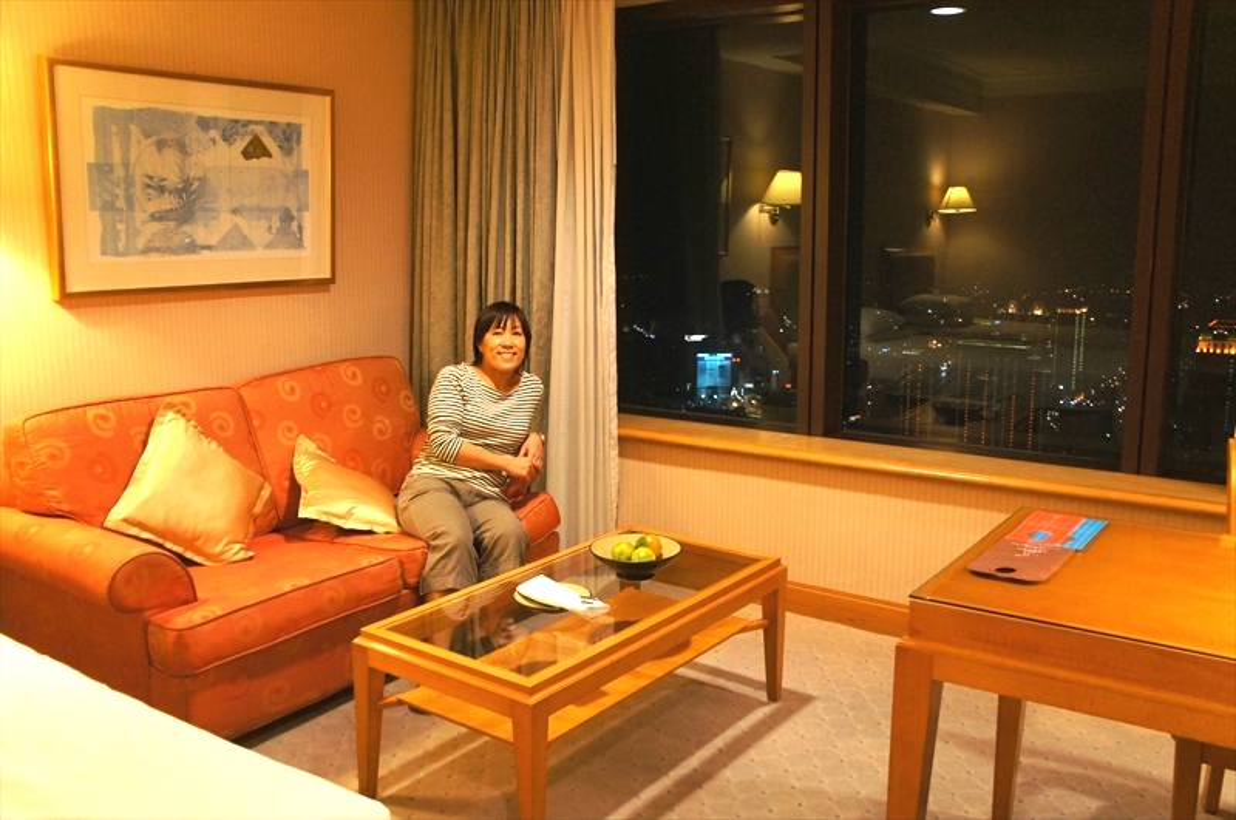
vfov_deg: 43.5
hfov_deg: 62.0
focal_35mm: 30
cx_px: 618
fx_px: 1029
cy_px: 410
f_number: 3.5
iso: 1600
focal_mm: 20
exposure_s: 1/60
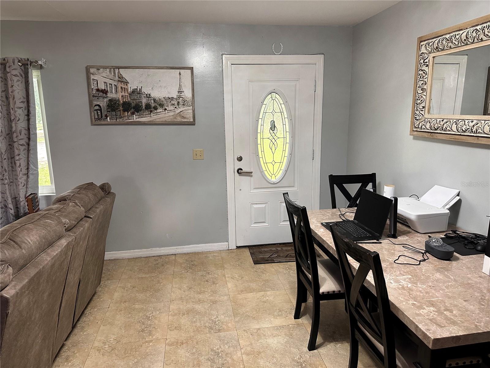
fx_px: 340
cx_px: 245
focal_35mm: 24
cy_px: 184
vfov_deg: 56.8
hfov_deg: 71.6
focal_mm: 6.86
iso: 320
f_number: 1.78
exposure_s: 1/60
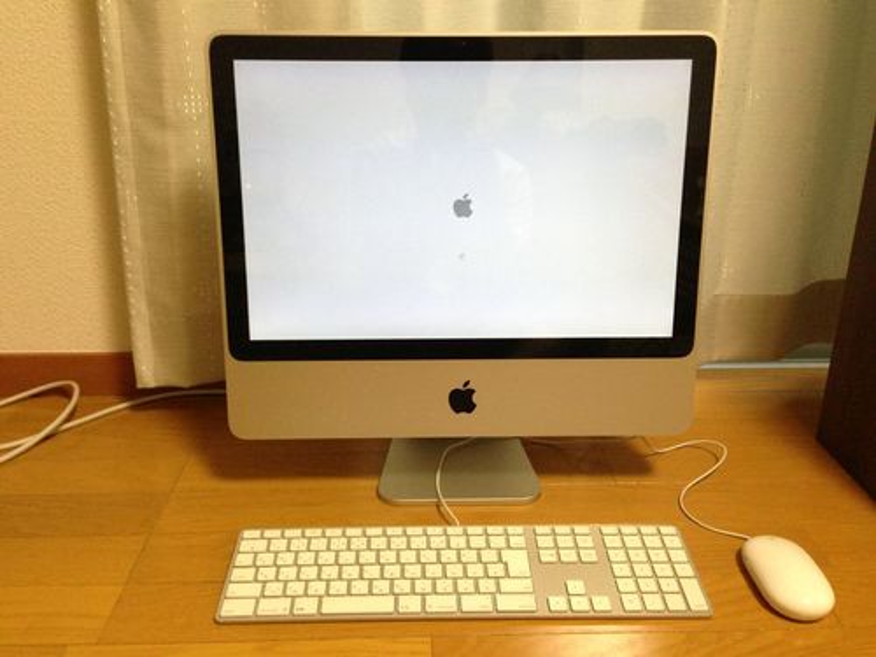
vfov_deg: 42.9
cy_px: 328
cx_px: 438
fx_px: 835
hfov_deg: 55.4
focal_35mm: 33
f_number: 2.4
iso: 320
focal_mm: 4.13
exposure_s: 1/20
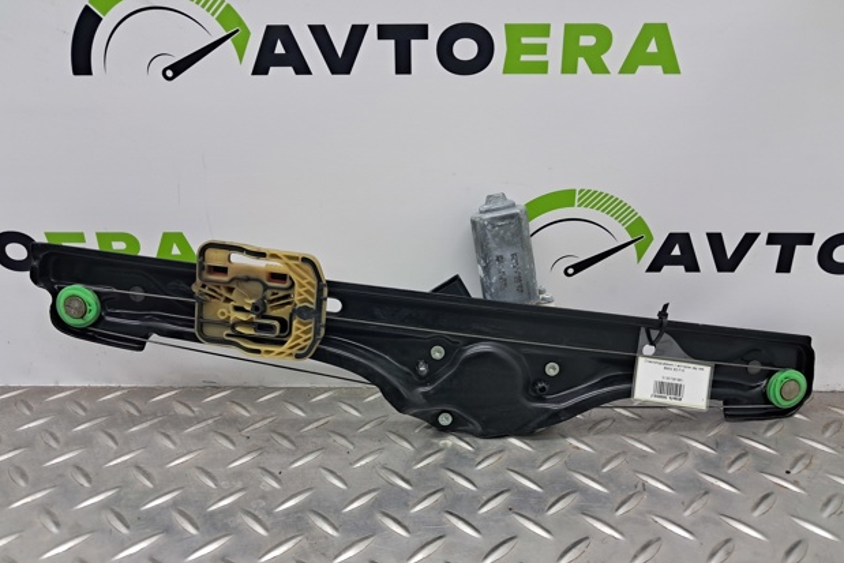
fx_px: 680
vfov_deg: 44.8
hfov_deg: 63.6
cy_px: 325
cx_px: 423
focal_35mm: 29
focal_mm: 4
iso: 125
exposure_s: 1/50
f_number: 1.8
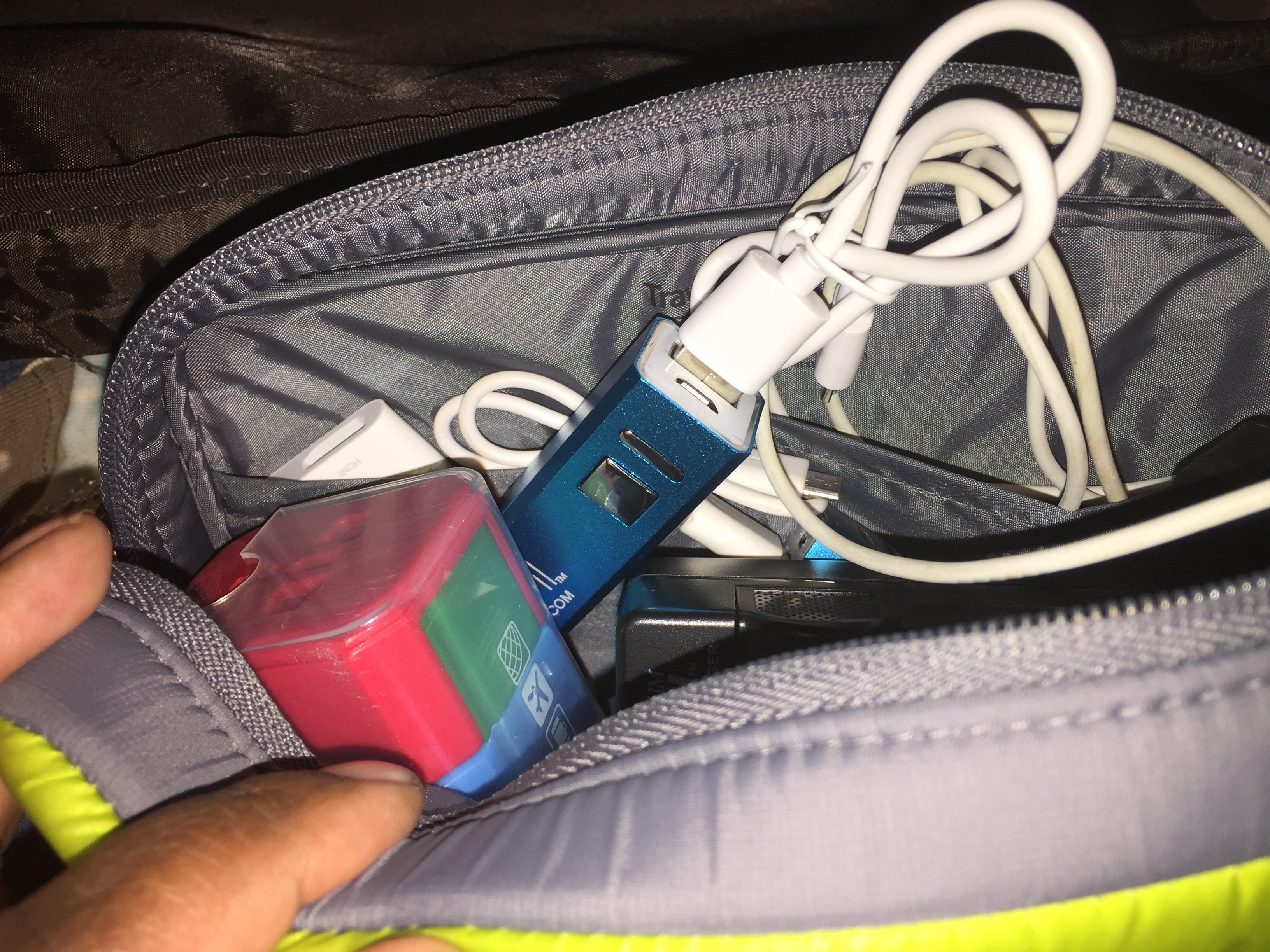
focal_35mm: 29
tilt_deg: -76.0
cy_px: 476
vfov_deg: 48.2
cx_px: 635
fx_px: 1064
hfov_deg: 61.7
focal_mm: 4.15
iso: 32
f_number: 2.2
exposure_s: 1/89
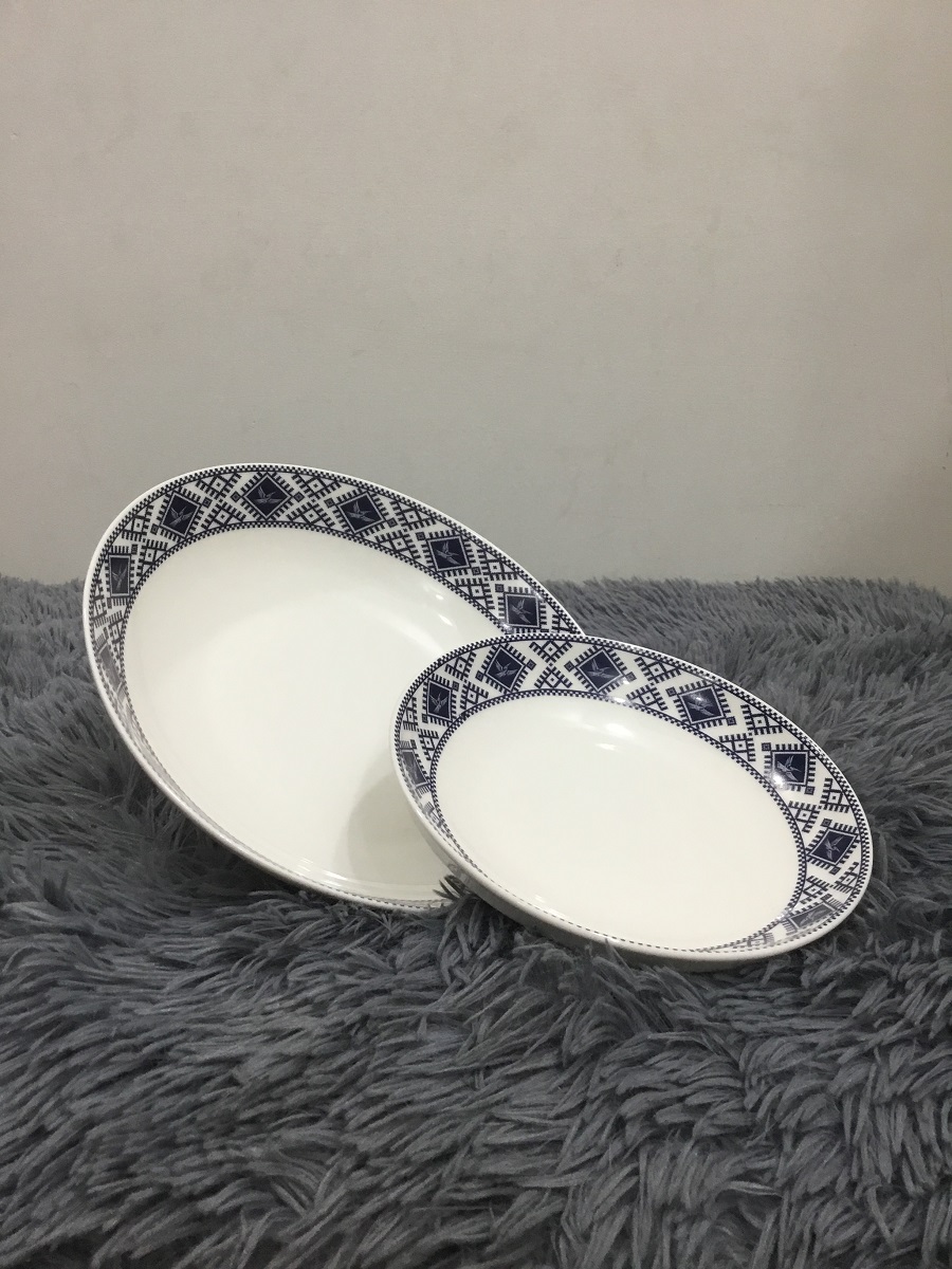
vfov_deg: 58.4
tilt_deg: -13.5
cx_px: 476
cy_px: 634
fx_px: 1137
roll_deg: -0.2
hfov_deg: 45.4
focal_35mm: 31
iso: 50
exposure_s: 1/33
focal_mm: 3.3
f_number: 2.4
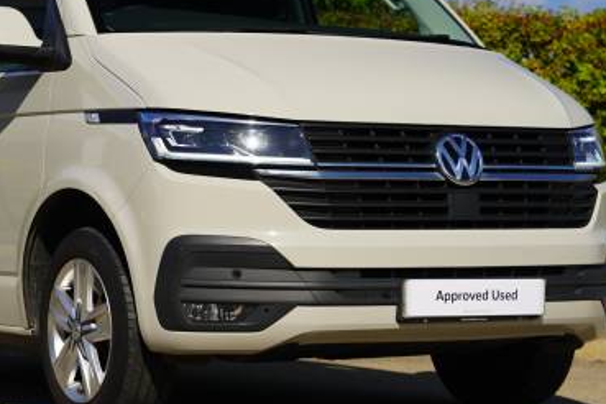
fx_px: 1883
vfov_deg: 12.2
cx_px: 181
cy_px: 141
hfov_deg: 18.2
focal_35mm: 112
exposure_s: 1/500
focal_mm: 64.5
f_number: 5
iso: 100
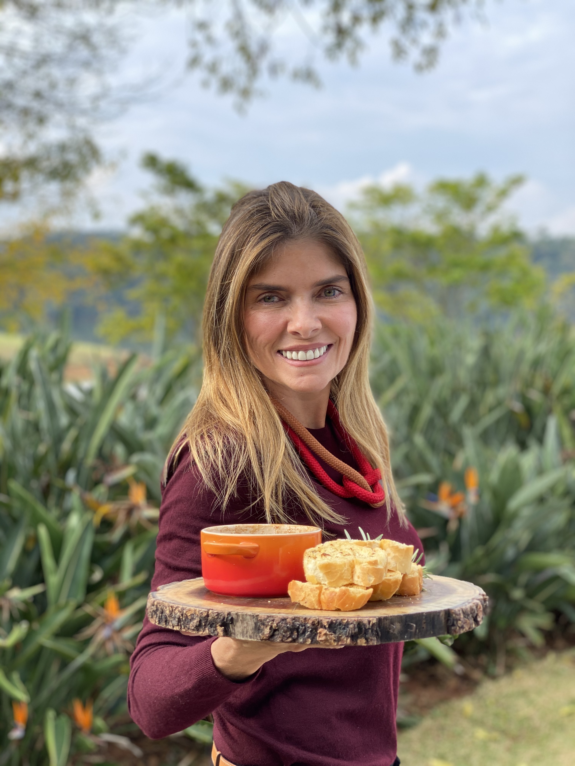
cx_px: 288
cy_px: 383
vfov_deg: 36.8
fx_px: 1152
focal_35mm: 52
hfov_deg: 28.0
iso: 20
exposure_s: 1/169
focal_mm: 6
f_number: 2
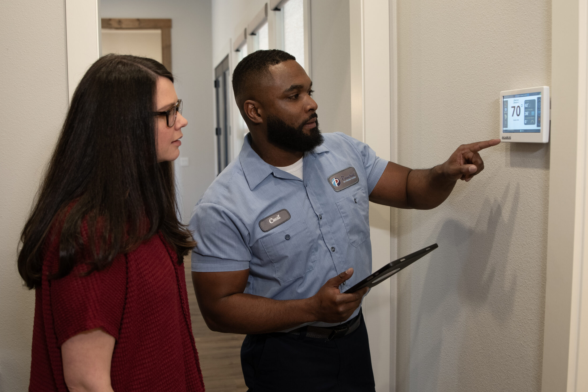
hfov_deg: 51.9
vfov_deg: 35.9
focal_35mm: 37
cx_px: 298
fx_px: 604
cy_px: 197
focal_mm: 24
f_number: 2.8
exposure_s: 1/50
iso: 800
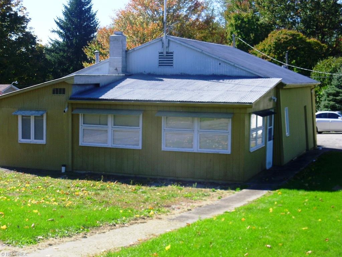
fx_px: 672
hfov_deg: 28.6
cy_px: 128
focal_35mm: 68
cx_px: 171
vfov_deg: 21.6
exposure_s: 1/346
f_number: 4.2
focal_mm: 12.22
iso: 80
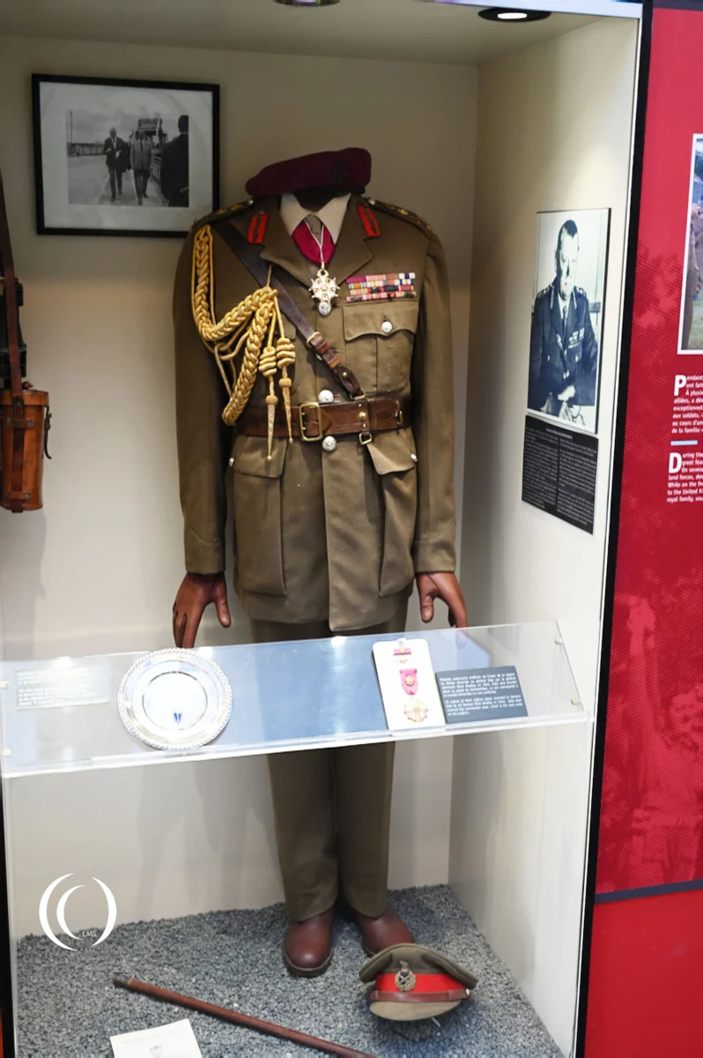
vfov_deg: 49.6
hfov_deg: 34.2
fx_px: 1144
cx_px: 352
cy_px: 529
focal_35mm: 39
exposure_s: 1/40
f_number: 4
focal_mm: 39
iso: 250
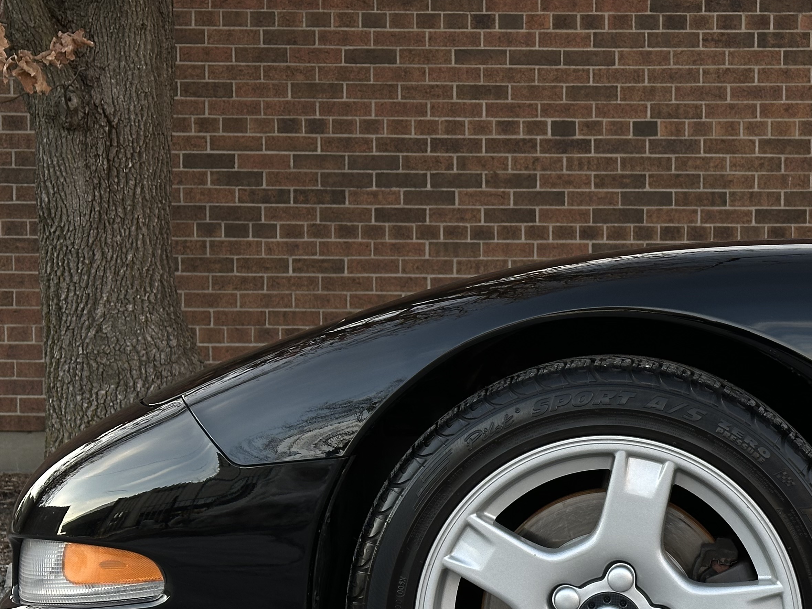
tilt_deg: -2.3
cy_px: 416
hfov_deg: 23.6
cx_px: 606
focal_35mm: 82
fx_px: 1924
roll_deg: +0.0
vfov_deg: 17.9
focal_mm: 6.86
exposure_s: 1/668
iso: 64
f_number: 1.78
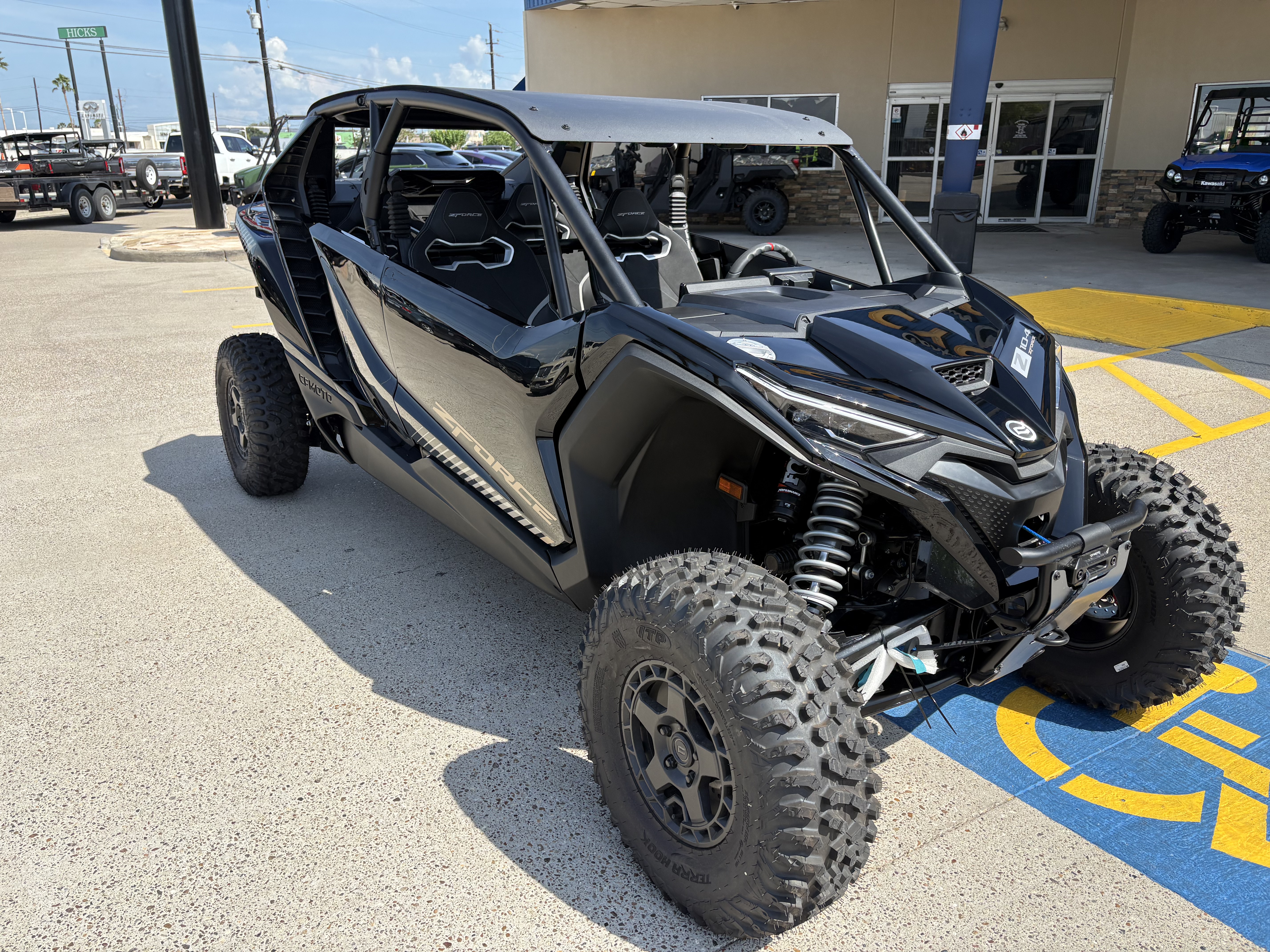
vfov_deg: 53.1
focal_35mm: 26
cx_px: 635
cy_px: 476
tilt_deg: -18.1
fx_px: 954
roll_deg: +1.7
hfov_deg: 67.3
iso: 50
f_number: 1.6
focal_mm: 5.96
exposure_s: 1/1706
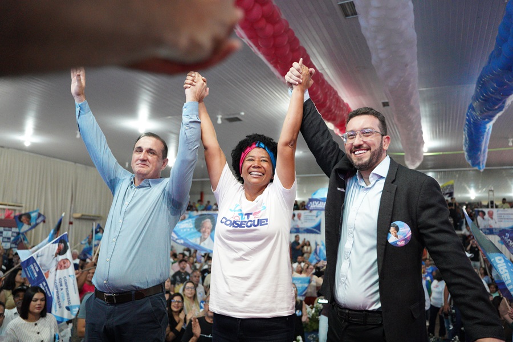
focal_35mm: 28
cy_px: 171
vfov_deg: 46.4
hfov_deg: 65.5
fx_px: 399
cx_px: 256
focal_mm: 28
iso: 10000
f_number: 2.8
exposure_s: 1/400
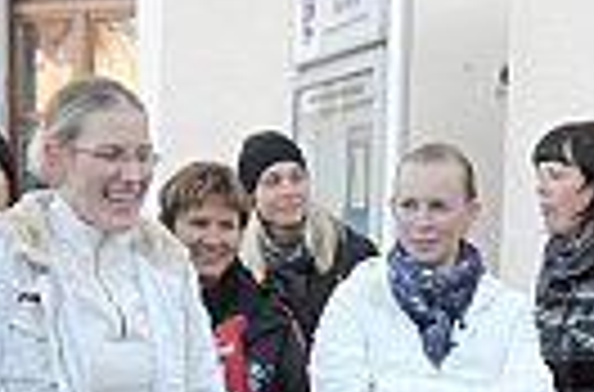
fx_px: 1726
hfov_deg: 19.4
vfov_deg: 12.3
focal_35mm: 105
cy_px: 599
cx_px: 428
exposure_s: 1/250
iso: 800
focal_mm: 18
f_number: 8
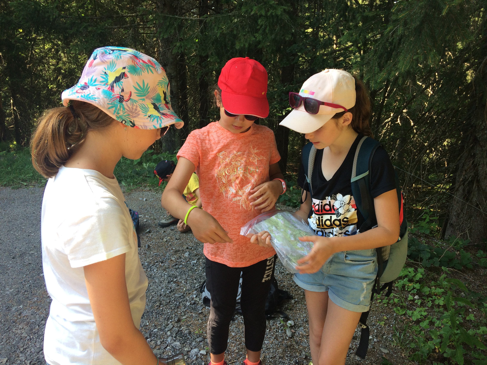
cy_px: 182
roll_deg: -2.4
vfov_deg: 48.2
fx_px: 408
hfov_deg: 61.7
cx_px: 244
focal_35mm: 29
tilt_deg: -20.0
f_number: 2.2
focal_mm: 4.15
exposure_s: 1/100
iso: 40
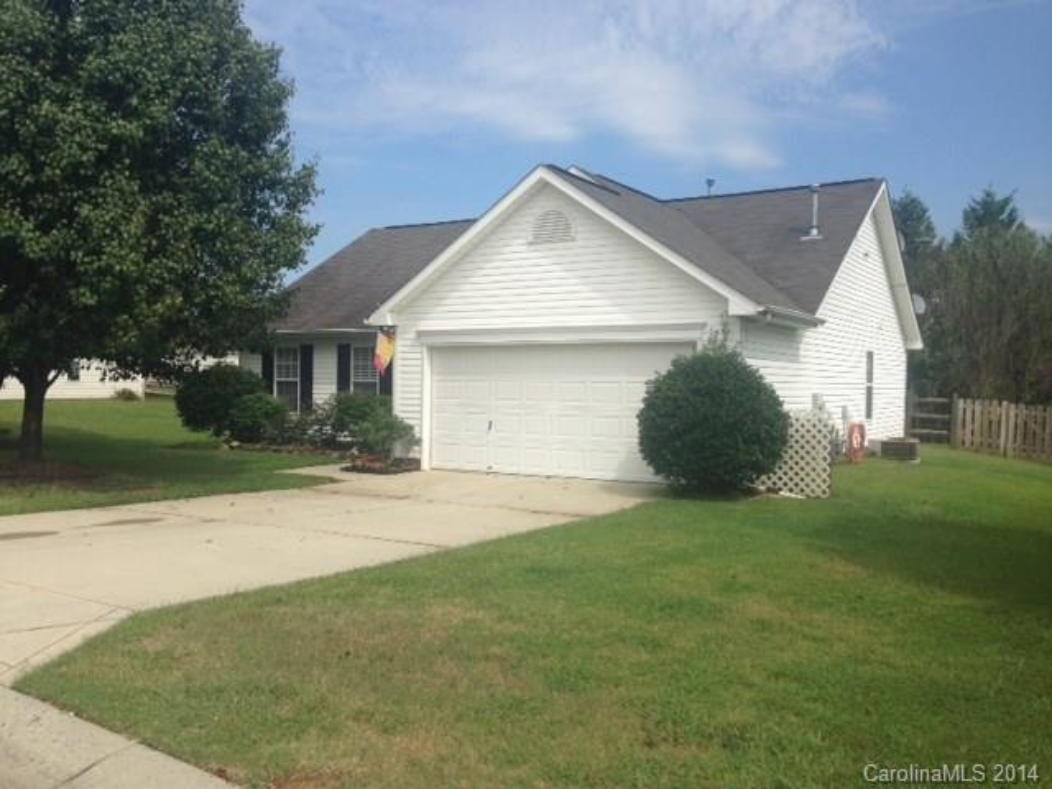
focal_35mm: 33
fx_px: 1003
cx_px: 526
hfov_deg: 55.4
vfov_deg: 42.9
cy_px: 394
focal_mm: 4.12
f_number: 2.4
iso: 50
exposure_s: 1/2008
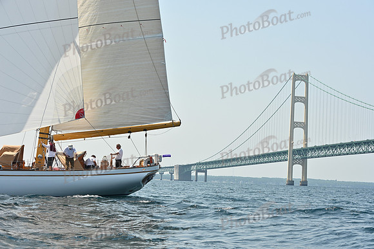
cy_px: 124
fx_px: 810
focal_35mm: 78
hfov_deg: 26.0
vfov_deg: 17.5
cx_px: 187
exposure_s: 1/1250
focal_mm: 78
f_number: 8
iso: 320
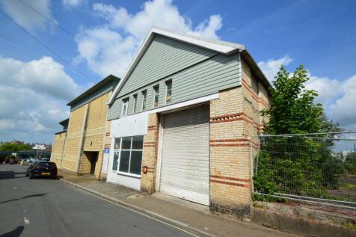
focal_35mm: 15
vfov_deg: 77.3
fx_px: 148
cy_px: 118
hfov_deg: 100.4
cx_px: 178
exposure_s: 1/500
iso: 320
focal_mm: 10
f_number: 11
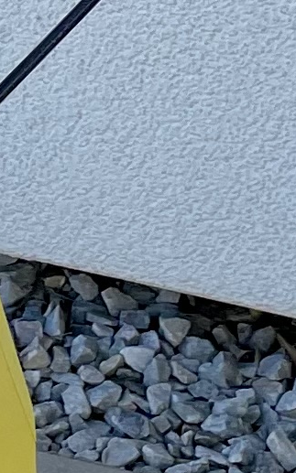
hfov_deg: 6.1
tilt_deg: -20.5
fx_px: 2776
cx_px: -38
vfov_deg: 9.5
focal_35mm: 215
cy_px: -205
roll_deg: -1.0
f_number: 1.6
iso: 32
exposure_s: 1/1114
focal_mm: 4.2
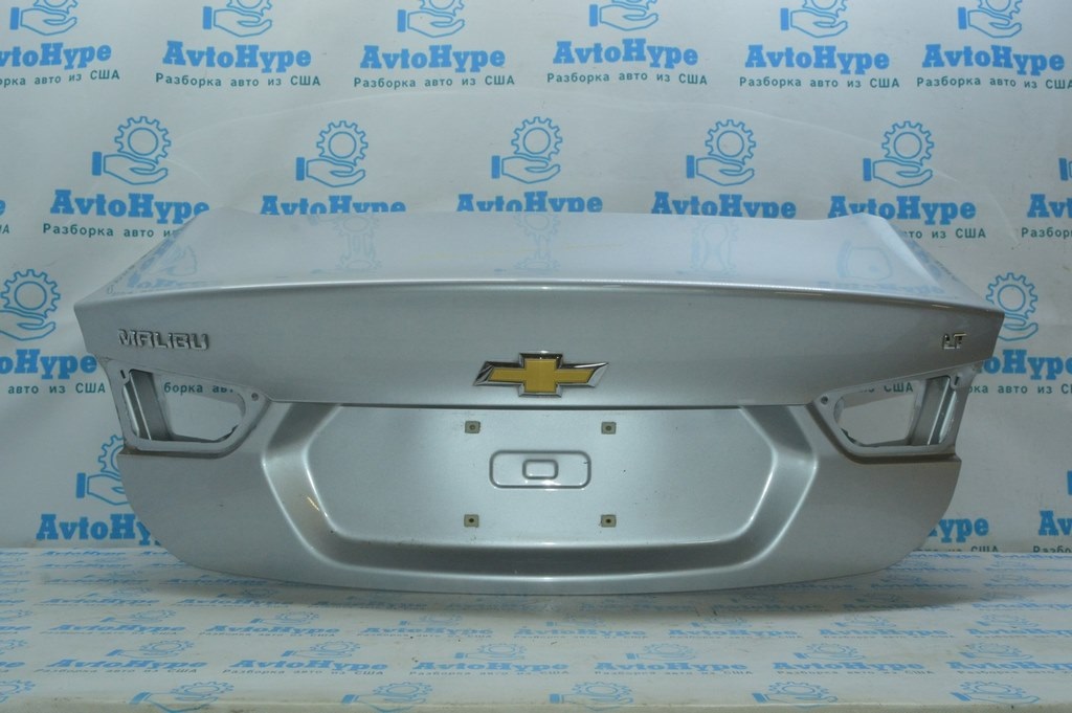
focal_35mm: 27
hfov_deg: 67.4
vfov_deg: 47.9
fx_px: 803
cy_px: 356
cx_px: 536
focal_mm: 18
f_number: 16
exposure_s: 1/40
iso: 1600
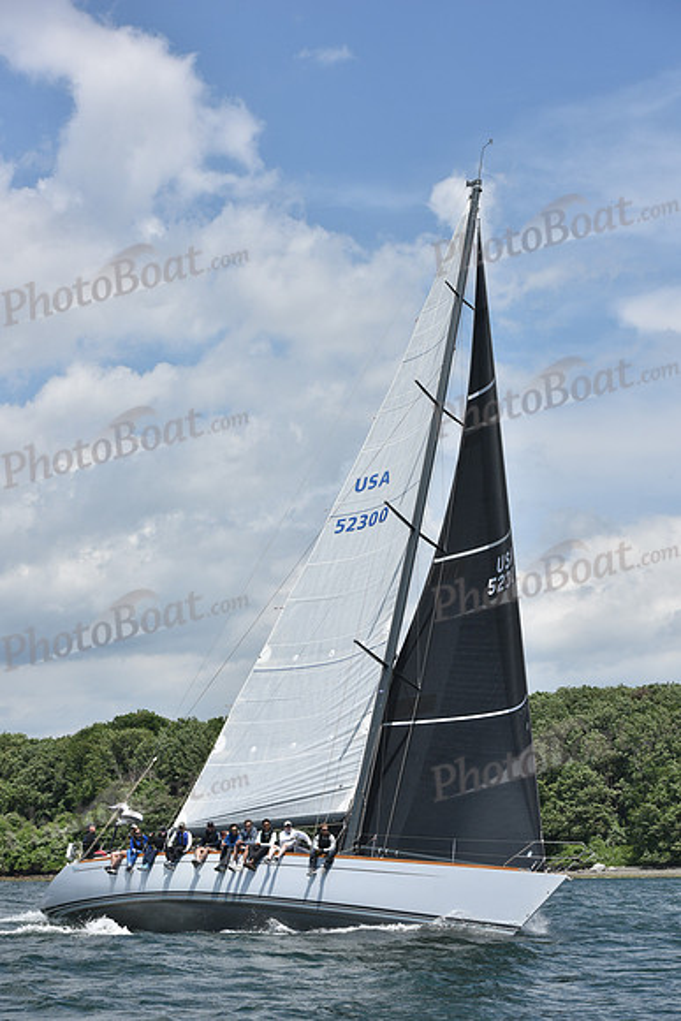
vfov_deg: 28.8
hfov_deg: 19.5
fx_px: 1985
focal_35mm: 70
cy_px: 510
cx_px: 340
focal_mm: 70
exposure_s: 1/1250
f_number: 8
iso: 250
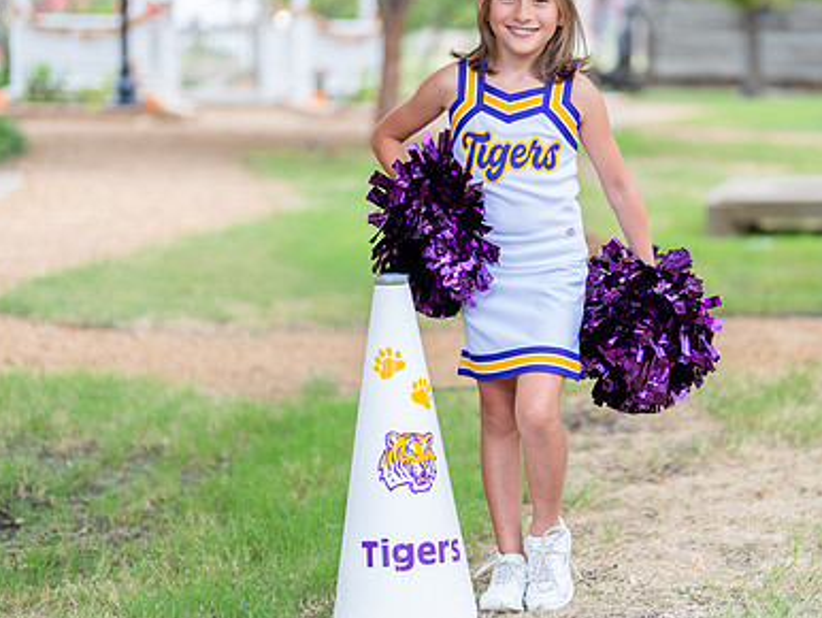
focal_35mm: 82
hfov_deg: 23.7
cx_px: 559
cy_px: 269
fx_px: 1948
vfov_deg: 18.0
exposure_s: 1/500
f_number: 1.2
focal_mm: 50
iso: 160
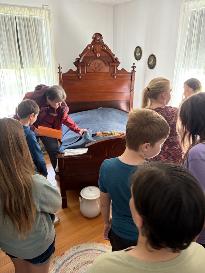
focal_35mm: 26
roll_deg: +0.4
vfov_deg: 67.3
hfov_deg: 53.1
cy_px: 136
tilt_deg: -21.7
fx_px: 205
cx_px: 102
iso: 200
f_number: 1.6
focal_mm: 5.96
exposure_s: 1/60
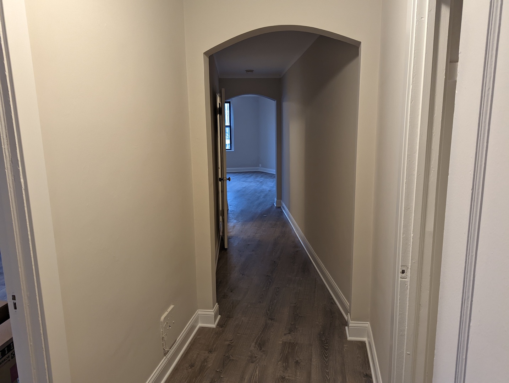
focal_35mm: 24
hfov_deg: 71.5
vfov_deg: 56.9
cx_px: 254
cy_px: 192
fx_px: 353
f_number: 1.85
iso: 539
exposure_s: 1/120
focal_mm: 6.81
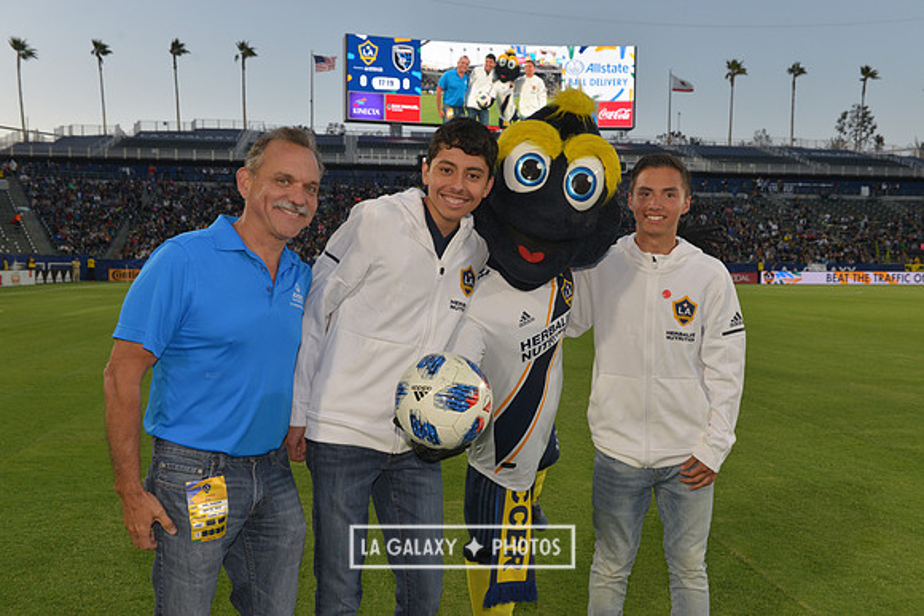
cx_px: 462
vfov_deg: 41.1
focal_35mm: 32
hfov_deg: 58.7
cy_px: 308
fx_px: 821
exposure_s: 1/250
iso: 800
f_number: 8
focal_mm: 32
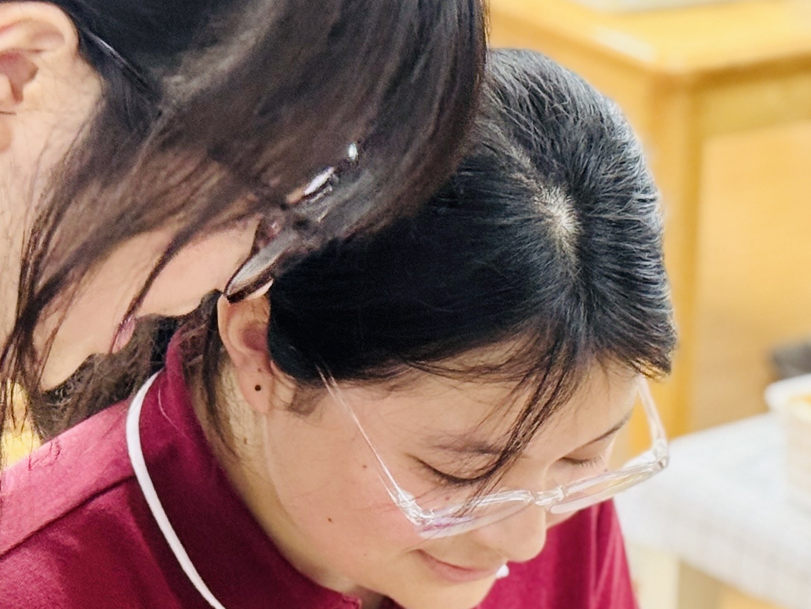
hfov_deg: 13.1
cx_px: 534
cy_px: 692
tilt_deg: -24.5
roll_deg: -2.2
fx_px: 3515
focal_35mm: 150
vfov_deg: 9.8
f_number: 1.78
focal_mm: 6.76
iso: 200
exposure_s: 1/50
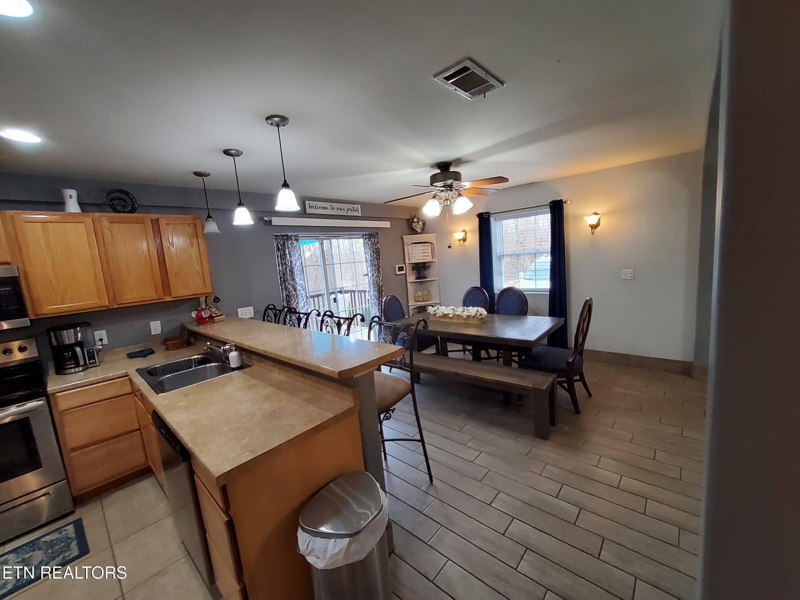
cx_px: 400
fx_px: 300
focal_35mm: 13
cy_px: 300
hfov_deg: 106.2
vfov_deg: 89.9
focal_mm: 1.13
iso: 200
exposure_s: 1/60
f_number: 2.2
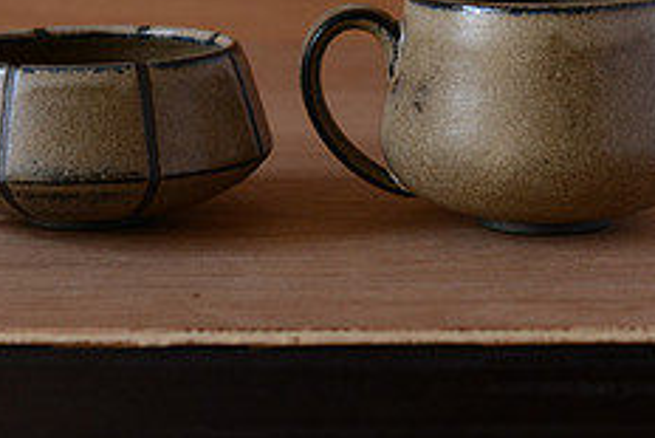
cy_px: -86
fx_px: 2276
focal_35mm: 125
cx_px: 308
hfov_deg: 16.4
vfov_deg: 10.8
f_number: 3.5
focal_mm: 50
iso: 500
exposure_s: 1/100
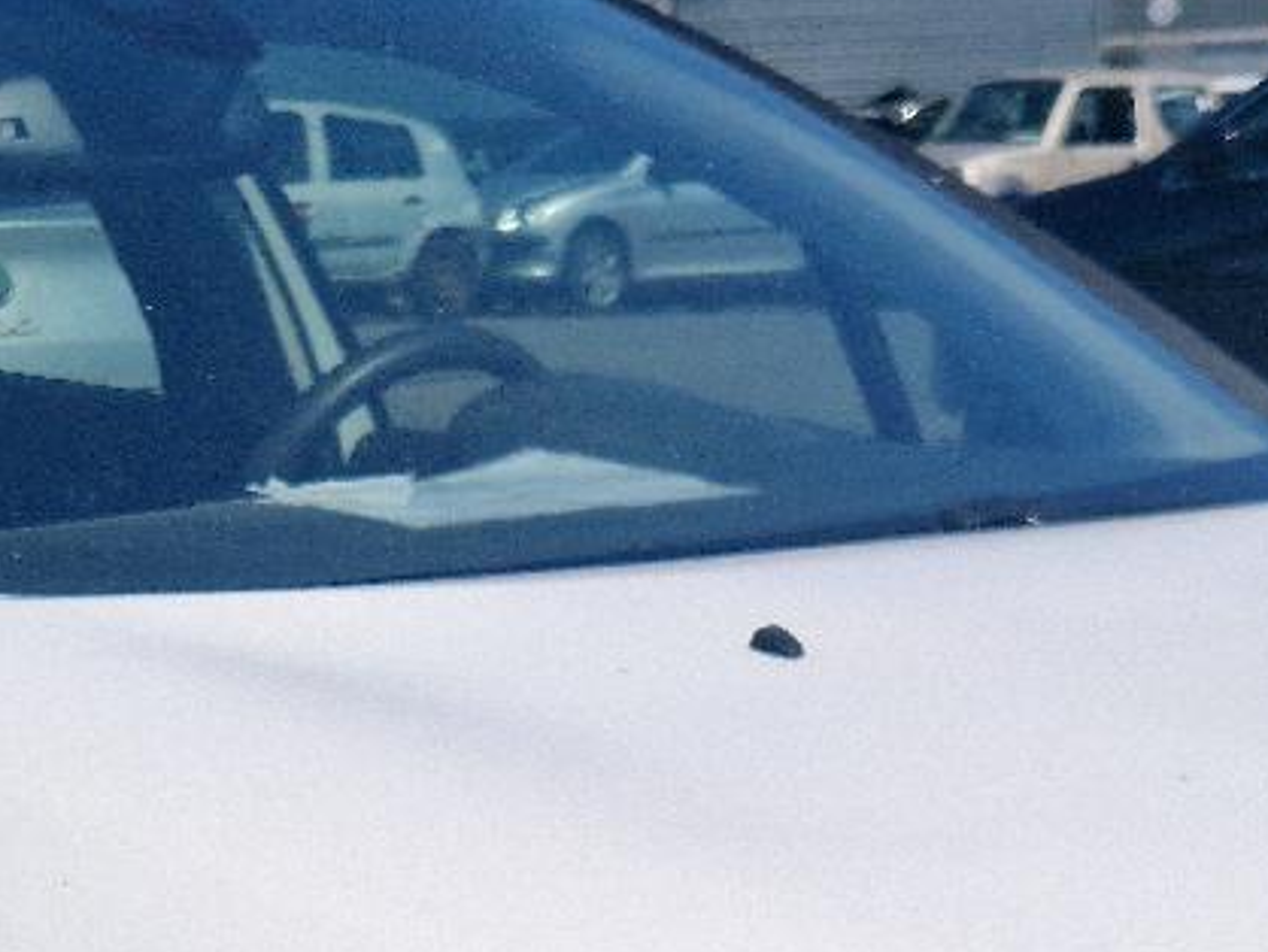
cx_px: 543
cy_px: 1704
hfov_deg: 19.8
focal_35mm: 99
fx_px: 3628
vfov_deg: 13.5
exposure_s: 1/3333
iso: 50
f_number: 1.8
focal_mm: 5.4
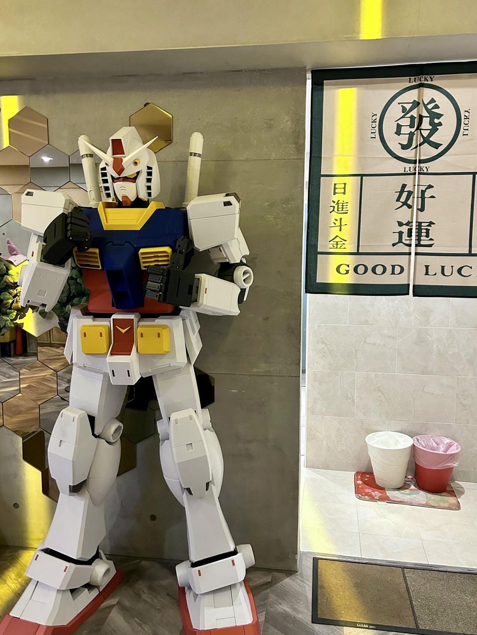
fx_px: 533
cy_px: 314
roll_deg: -0.4
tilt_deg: -7.0
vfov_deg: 61.7
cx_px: 251
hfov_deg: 48.2
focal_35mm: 29
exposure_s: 1/60
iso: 500
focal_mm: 5.7
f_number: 1.5
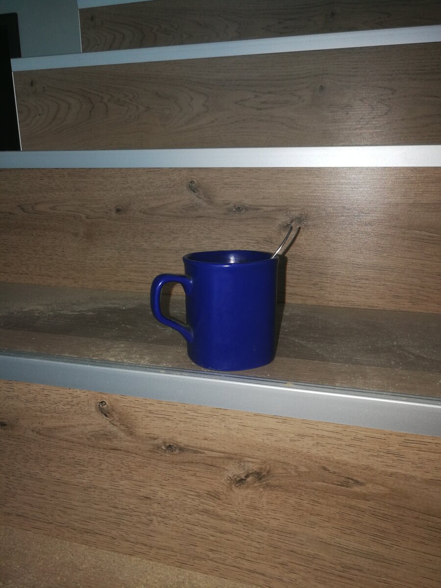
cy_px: 294
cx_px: 220
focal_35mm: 27
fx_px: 459
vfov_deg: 65.3
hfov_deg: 51.4
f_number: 2.2
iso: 100
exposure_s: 1/50
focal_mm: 3.95
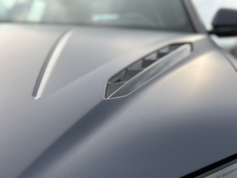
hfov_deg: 39.7
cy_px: 89
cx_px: 118
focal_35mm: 48
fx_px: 329
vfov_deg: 30.3
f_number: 1.78
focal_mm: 6.86
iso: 80
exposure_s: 1/1639
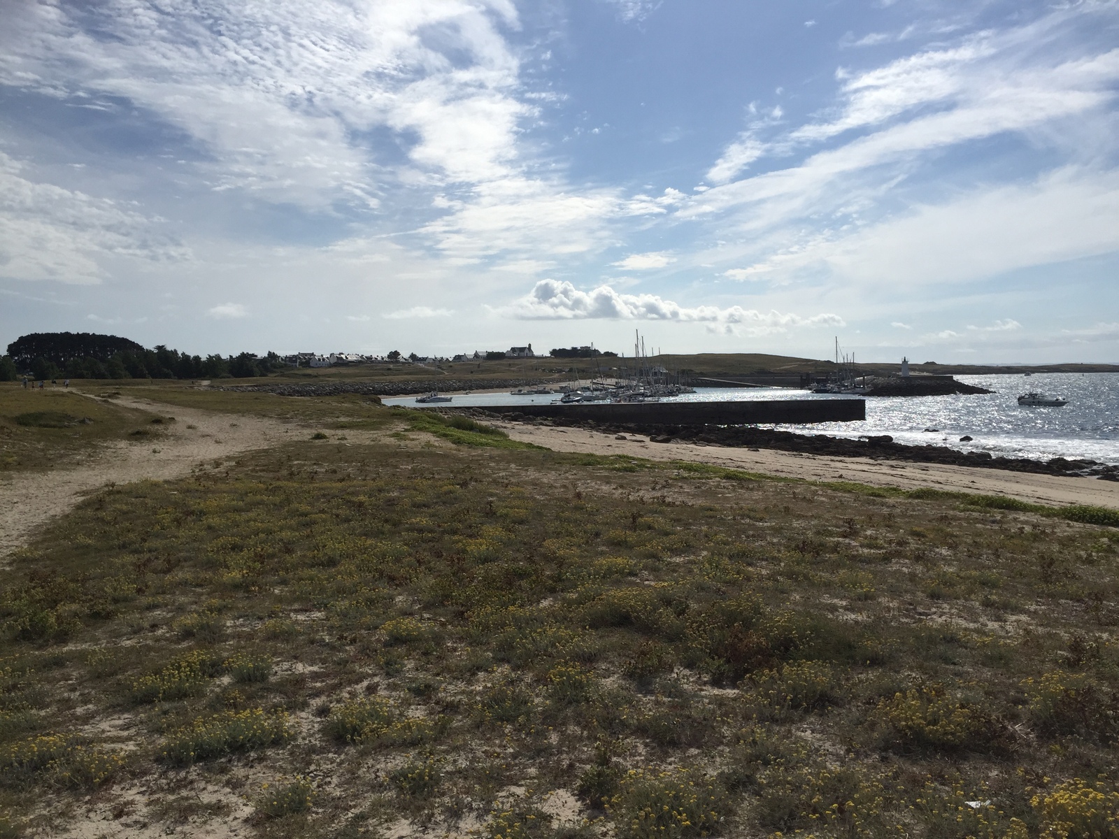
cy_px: 420
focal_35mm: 29
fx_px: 937
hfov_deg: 61.7
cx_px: 560
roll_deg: +0.7
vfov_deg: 48.2
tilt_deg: -2.1
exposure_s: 1/6623
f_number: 2.2
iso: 32
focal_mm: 4.15
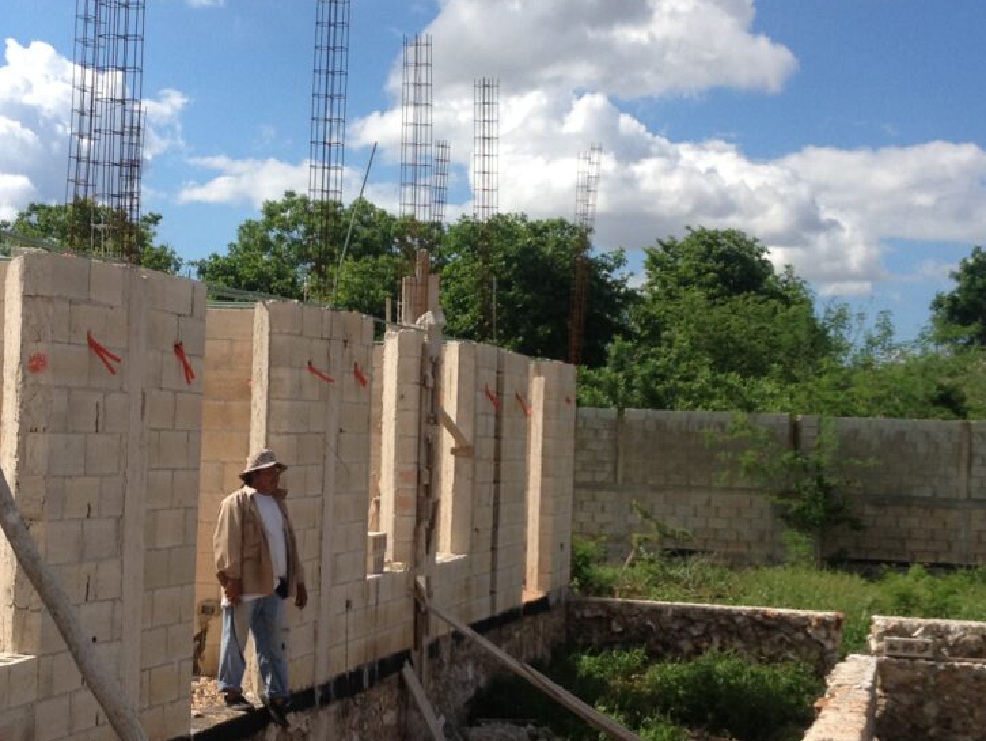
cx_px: 402
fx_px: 2109
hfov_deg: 26.3
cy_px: 443
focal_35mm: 74
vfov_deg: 19.9
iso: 50
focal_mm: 4.28
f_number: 2.4
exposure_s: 1/1972
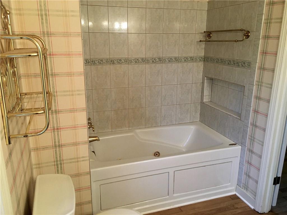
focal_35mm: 29
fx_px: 240
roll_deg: -0.2
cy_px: 108
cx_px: 144
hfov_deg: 61.7
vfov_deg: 48.2
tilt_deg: -16.1
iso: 125
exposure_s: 1/30
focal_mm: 4.15
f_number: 2.2
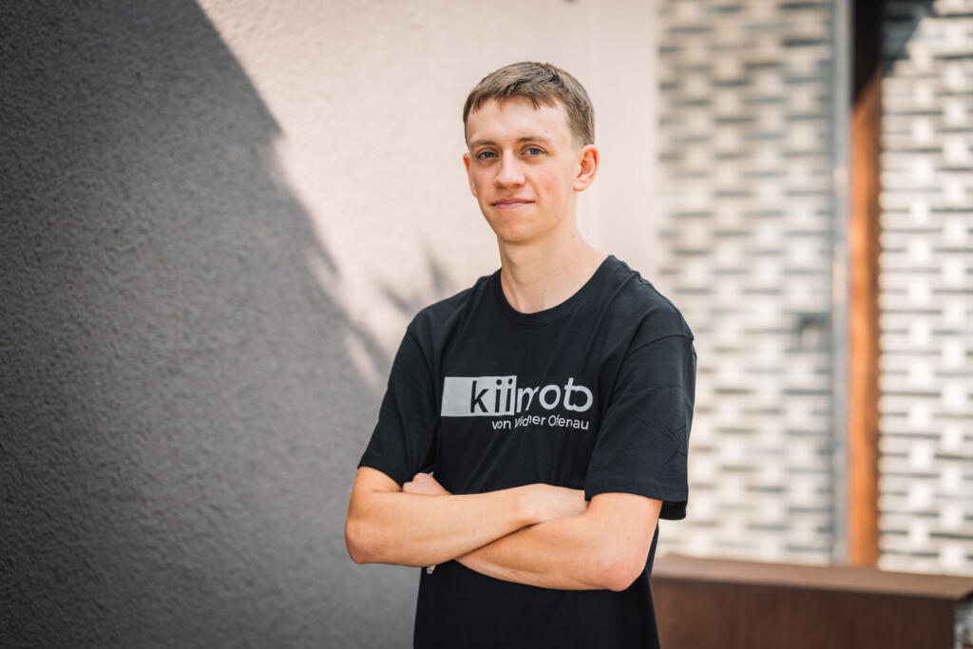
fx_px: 2298
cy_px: 324
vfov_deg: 16.1
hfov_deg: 23.9
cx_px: 486
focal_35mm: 85
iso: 100
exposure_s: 1/640
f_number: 2.2
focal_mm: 85
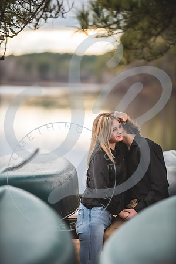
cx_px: 88
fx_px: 1467
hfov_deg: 6.9
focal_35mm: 200
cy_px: 132
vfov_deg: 10.3
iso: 400
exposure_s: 1/250
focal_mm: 200
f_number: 2.8
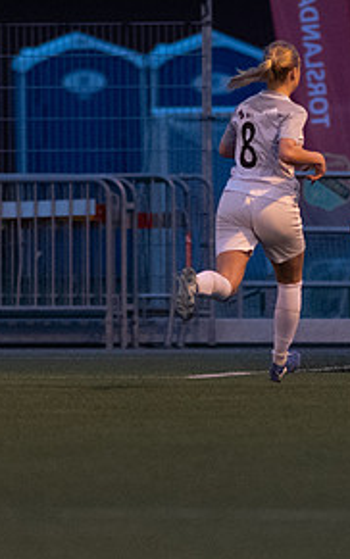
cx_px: 408
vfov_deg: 1.7
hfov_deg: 1.1
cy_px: 199
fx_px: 18961
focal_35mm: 1243
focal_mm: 300
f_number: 3.2
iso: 3600
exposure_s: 1/800
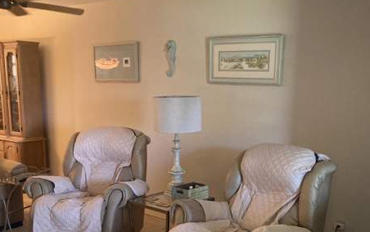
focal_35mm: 42
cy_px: 163
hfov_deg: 47.2
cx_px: 193
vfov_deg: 30.2
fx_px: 424
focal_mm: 3.99
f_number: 1.8
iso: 320
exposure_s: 1/60
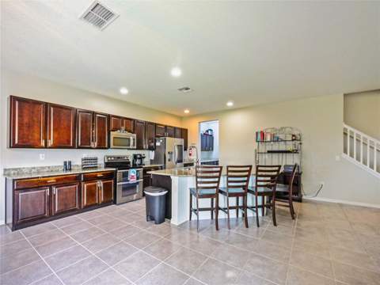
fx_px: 154
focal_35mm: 14
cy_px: 142
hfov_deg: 102.1
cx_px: 190
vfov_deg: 85.7
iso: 3200
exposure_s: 1/50
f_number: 4
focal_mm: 7
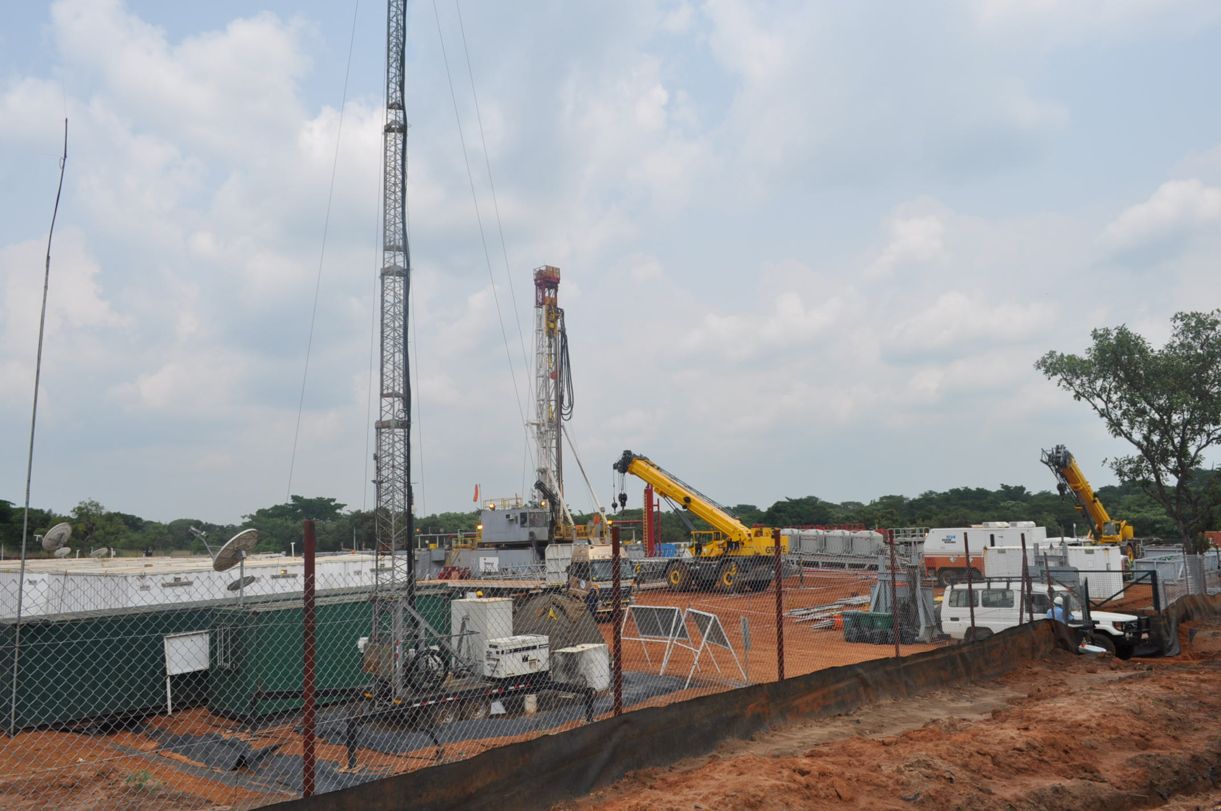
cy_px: 406
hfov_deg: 67.4
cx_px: 610
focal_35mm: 27
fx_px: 915
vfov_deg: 47.8
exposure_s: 1/400
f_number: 10
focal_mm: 18
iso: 200
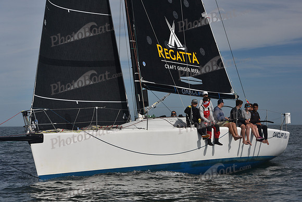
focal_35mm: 86
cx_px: 151
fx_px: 722
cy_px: 101
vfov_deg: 15.9
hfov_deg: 23.6
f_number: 9
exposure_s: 1/800
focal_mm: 86
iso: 250
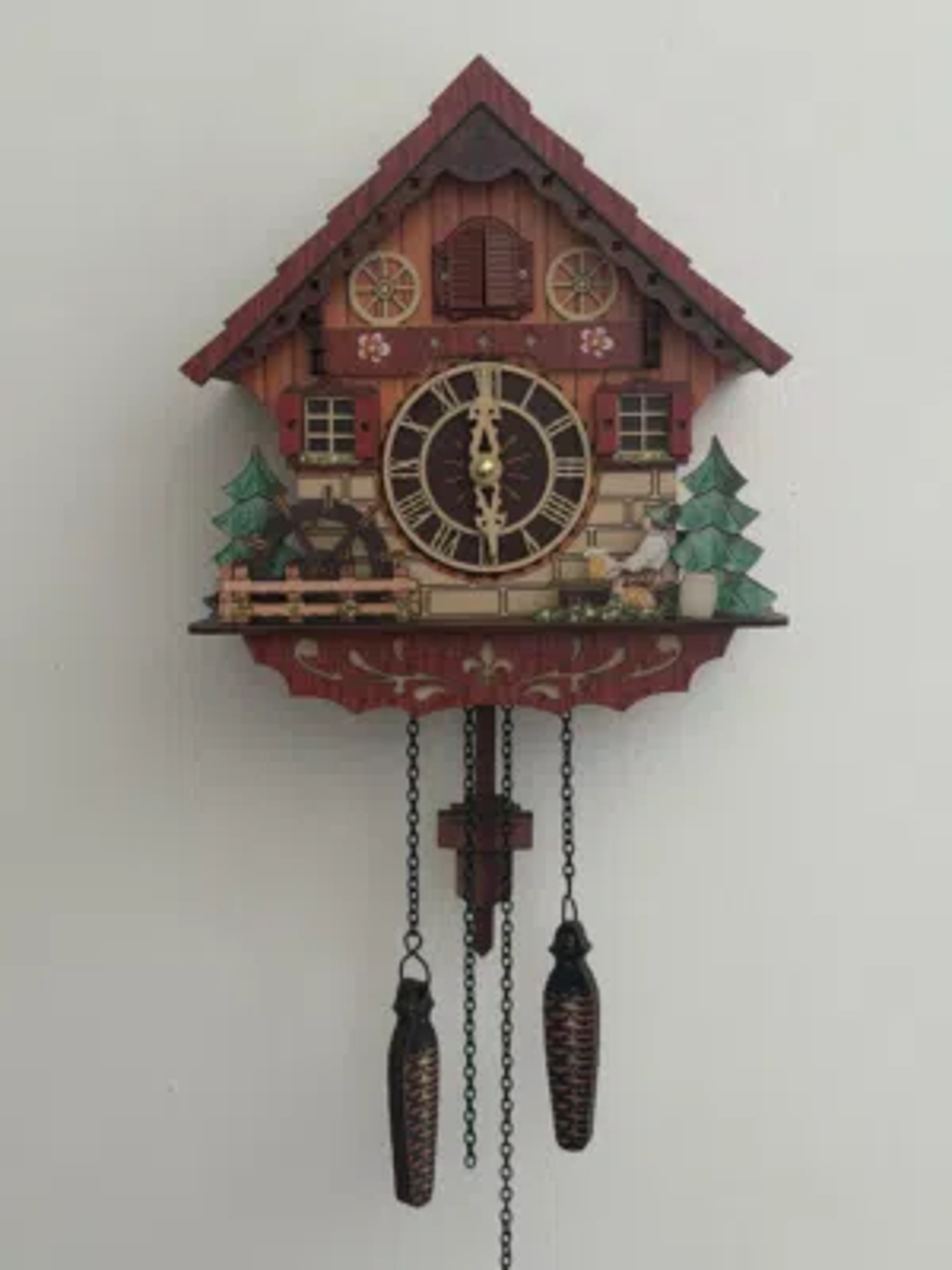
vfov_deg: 39.7
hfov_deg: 30.3
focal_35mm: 48
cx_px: 476
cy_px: 635
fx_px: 1760
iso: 250
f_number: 1.78
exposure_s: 1/51
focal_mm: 6.76
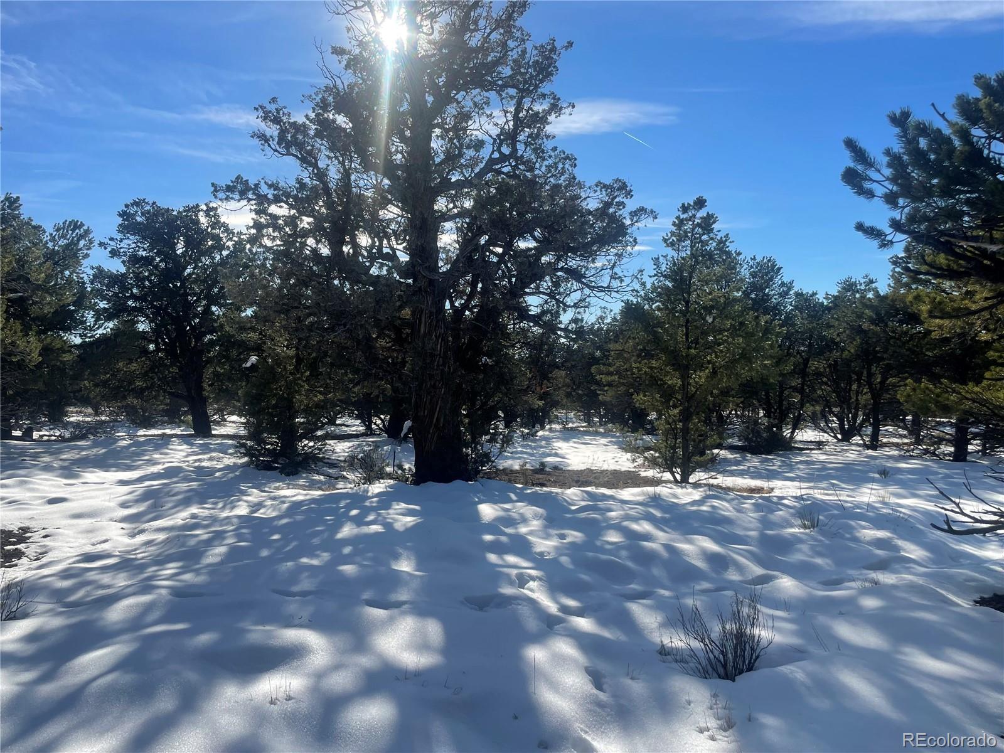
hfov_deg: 67.3
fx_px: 754
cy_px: 376
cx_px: 502
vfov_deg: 53.1
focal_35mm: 26
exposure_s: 1/4000
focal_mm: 4.2
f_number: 1.6
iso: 32
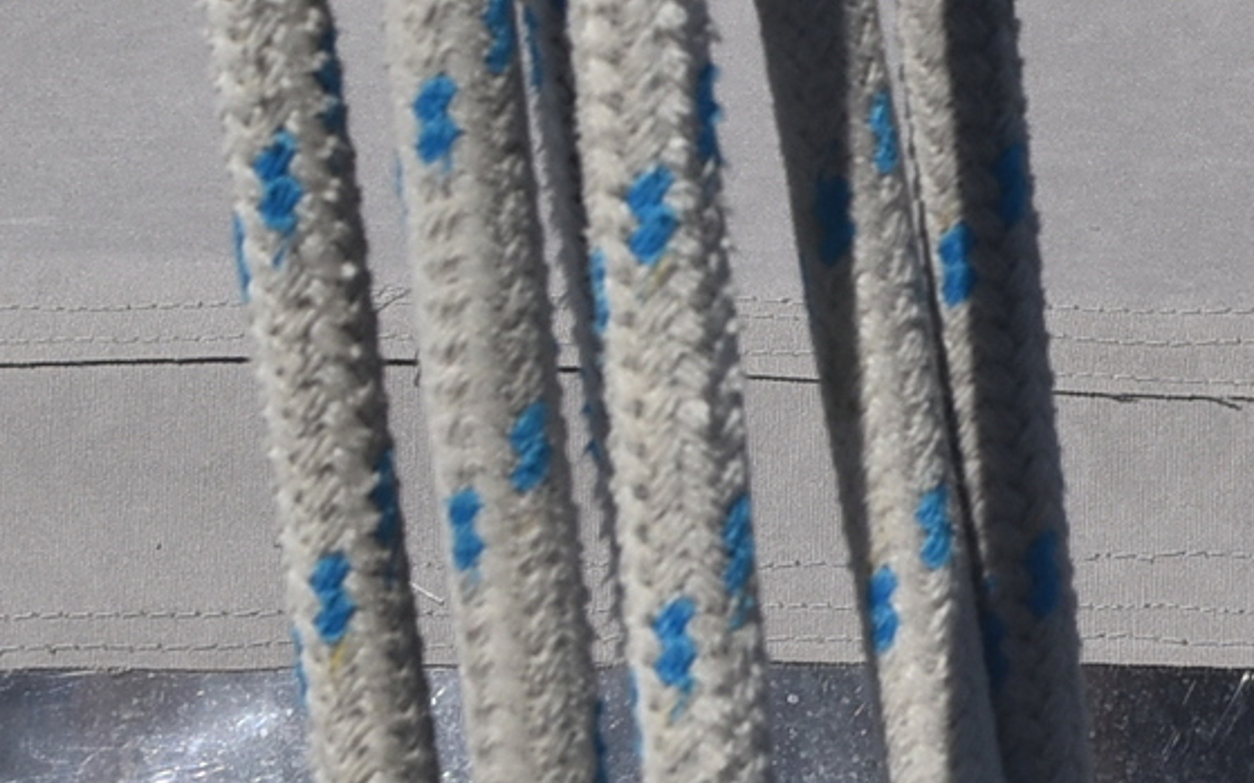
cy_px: -230
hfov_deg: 11.5
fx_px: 6081
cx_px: 1519
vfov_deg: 7.3
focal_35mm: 178
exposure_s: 1/500
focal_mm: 26
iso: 200
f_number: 11
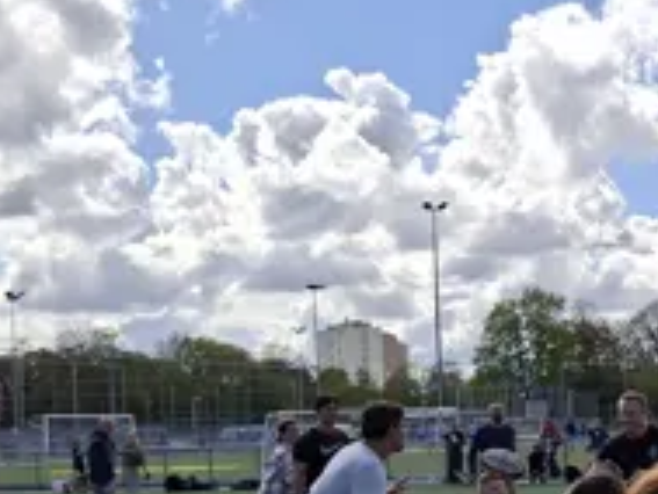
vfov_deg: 19.8
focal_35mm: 73
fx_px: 1389
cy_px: 445
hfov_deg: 23.6
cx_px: 846
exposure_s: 1/3704
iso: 50
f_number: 1.8
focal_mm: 5.54
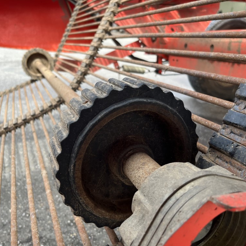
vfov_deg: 52.5
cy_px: 122
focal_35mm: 31
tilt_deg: -22.7
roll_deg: -6.2
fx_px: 249
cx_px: 118
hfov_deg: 52.5
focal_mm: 5.1
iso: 40
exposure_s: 1/201
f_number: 1.6
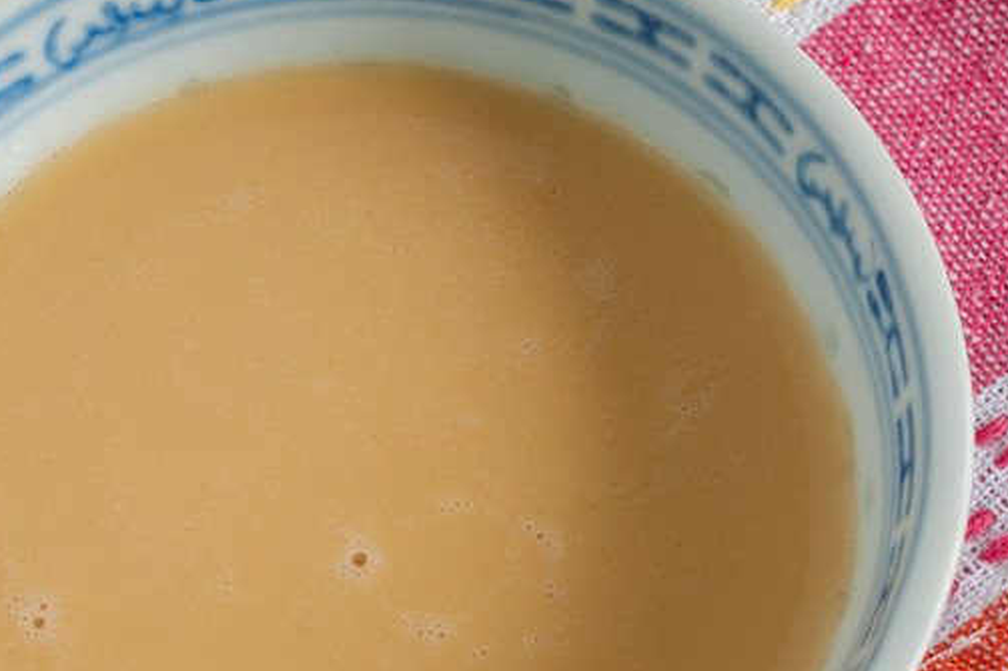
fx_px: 5346
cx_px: 361
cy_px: 537
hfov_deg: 10.8
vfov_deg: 7.2
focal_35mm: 191
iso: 100
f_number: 11
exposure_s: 1/2.5
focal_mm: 50
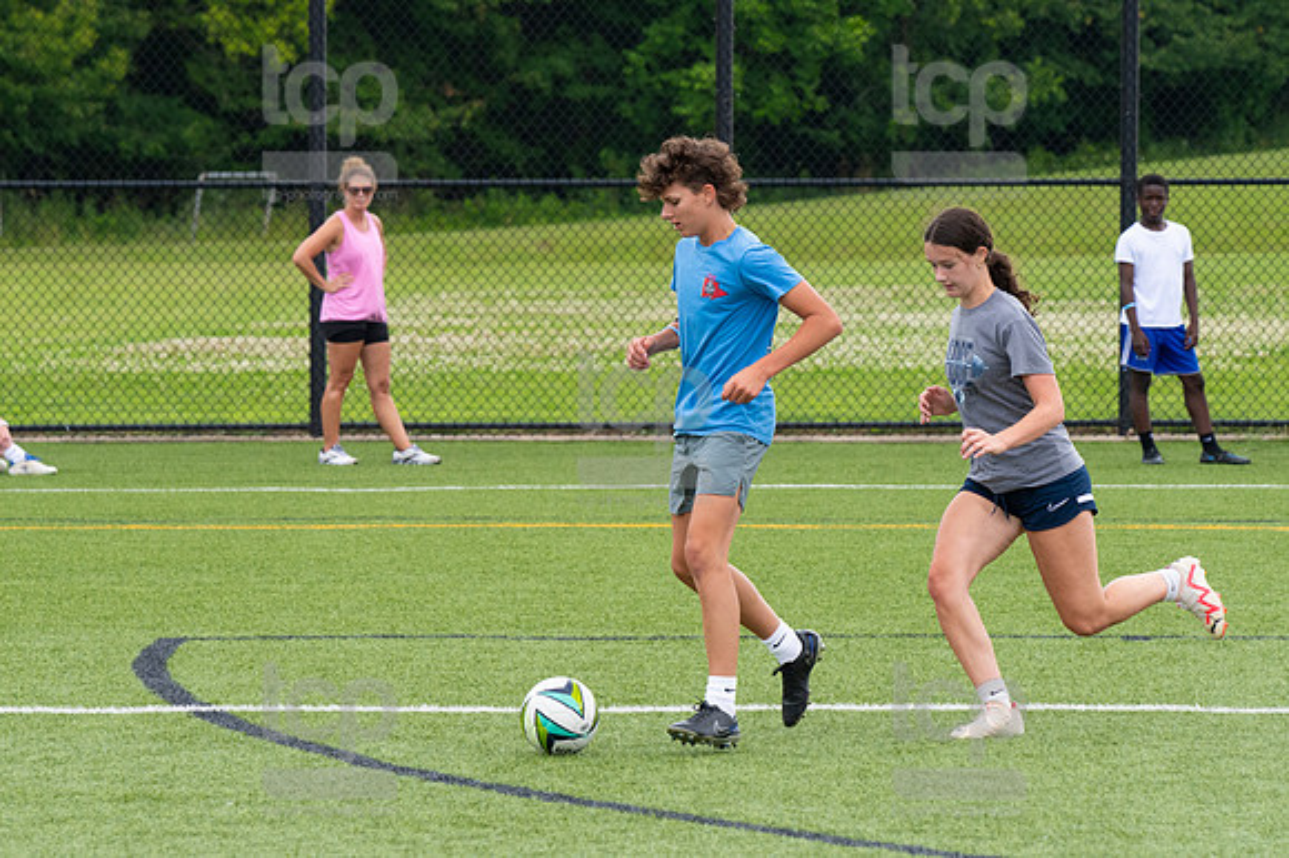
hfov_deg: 9.5
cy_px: 429
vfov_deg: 6.3
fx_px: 7765
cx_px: 644
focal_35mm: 217
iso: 500
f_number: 5.6
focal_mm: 145
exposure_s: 1/1250
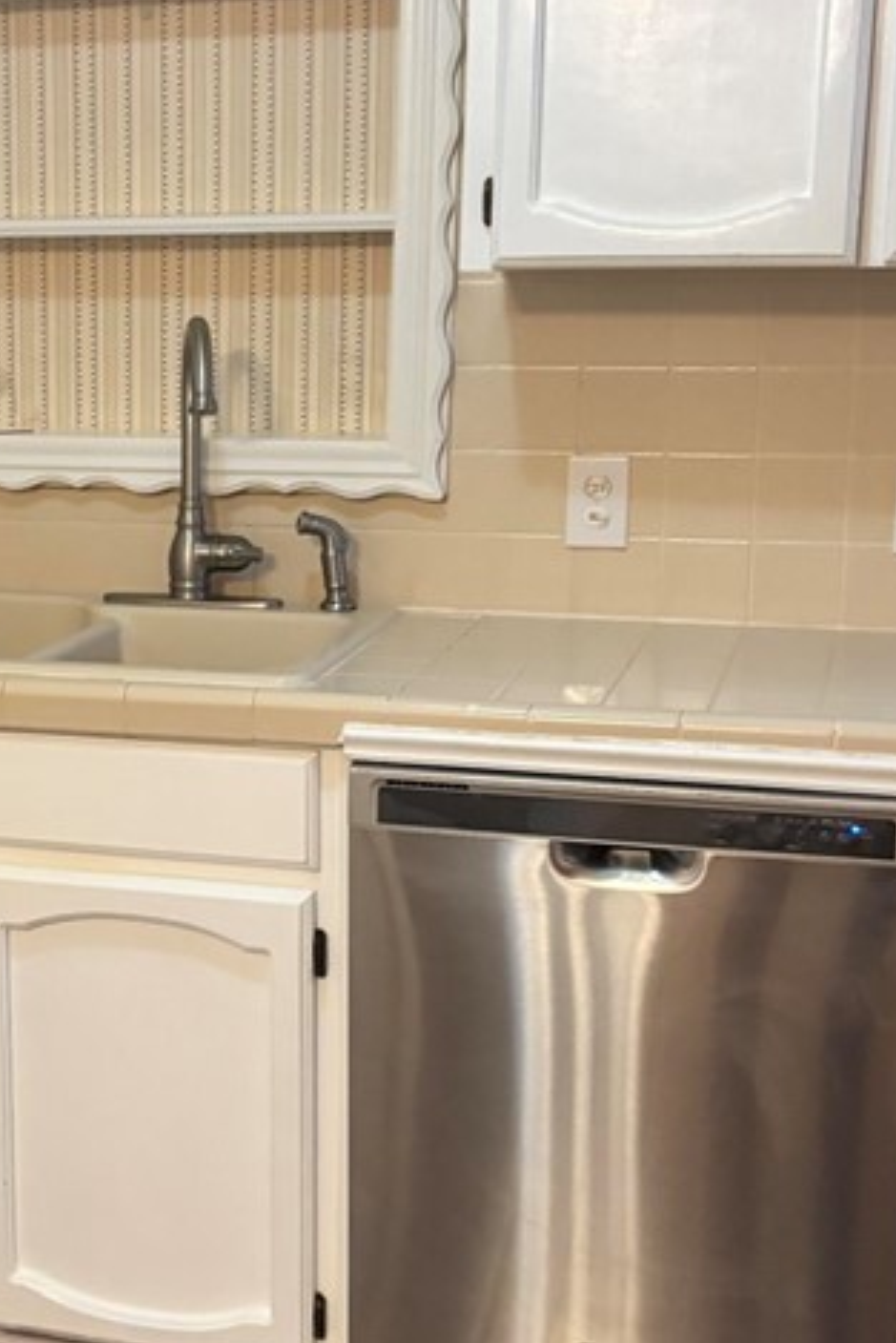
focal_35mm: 59
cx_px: 46
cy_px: 704
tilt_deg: -12.9
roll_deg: +0.3
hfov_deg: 22.3
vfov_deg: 33.9
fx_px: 2201
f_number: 1.6
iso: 320
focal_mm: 5.96
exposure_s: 1/60
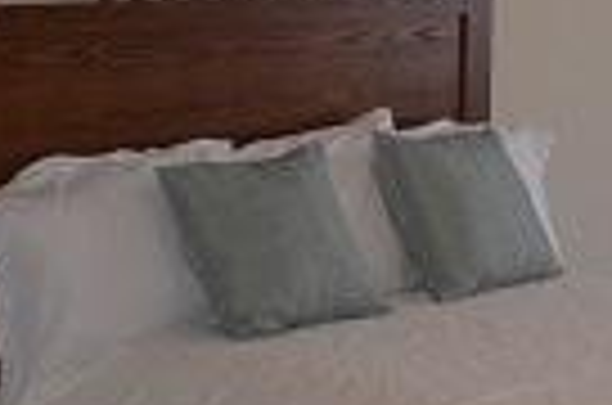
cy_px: 18
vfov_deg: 11.1
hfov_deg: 15.2
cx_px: 999
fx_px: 2069
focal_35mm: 122
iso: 500
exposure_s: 1/60
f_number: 3.5
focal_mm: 18
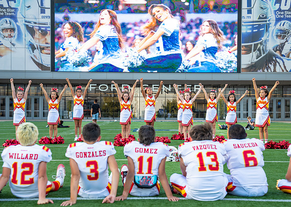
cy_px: 106
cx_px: 153
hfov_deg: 25.2
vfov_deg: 18.2
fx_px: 650
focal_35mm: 79
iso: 640
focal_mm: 70
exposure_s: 1/500
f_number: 4.5
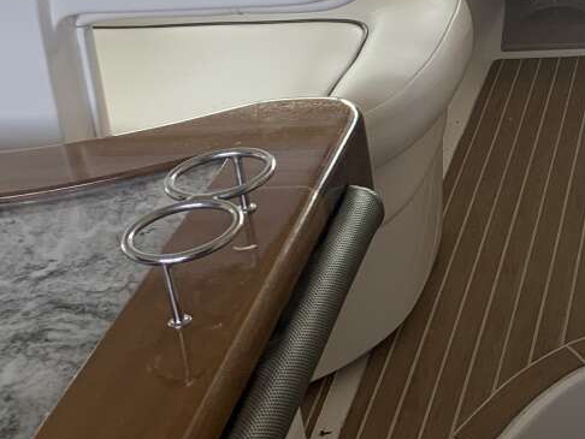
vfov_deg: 18.6
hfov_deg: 23.1
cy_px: -2
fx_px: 1302
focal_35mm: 77
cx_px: 713
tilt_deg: -19.4
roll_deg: +0.7
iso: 25
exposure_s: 1/122
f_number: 1.8
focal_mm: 4.25
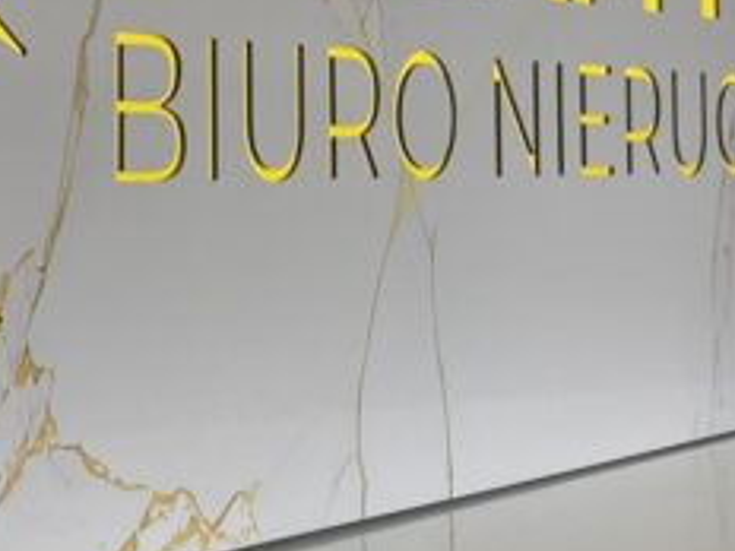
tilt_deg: +4.7
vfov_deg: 12.6
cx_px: -117
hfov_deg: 16.5
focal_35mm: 115
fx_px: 2442
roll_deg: -0.7
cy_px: -66
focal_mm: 4.25
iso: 50
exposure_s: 1/122
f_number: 1.8
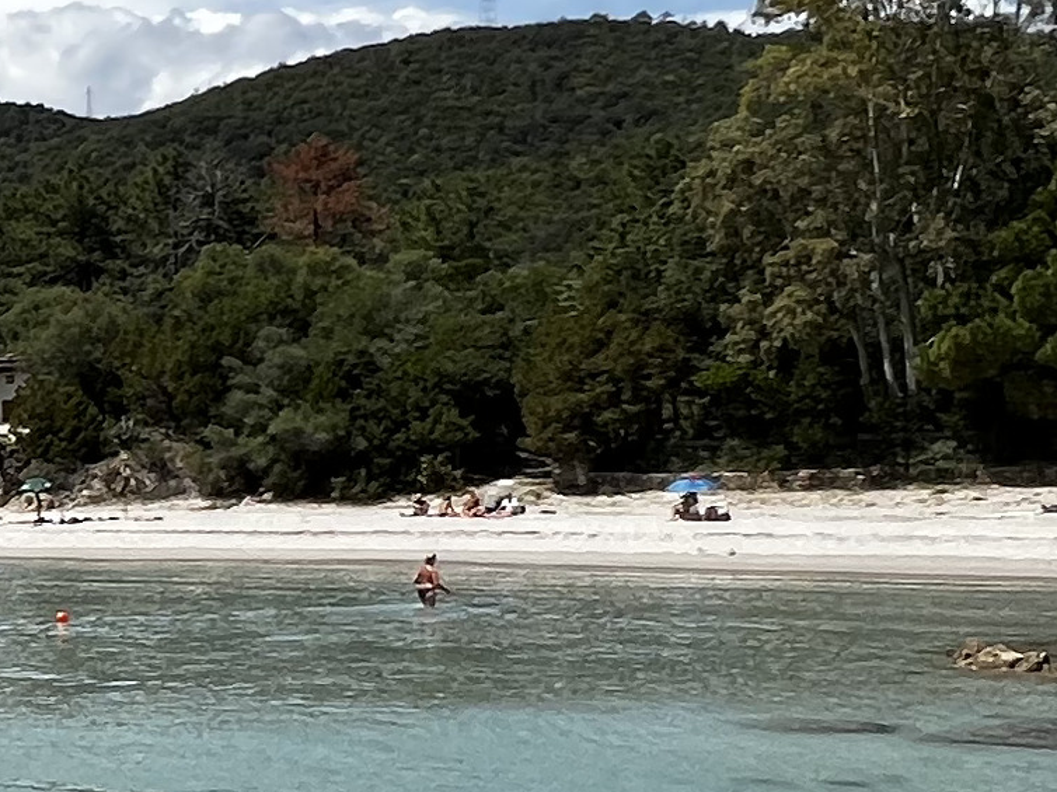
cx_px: -589
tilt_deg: +0.0
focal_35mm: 69
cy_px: 505
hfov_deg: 22.4
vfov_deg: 21.2
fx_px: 2106
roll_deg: +0.6
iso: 32
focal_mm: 1.57
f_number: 1.8
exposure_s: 1/2370
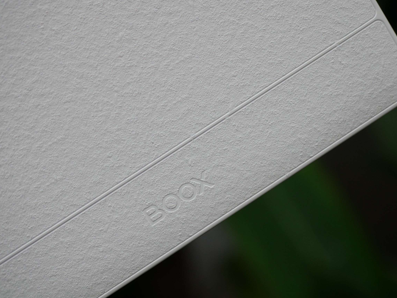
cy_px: 145
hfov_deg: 34.3
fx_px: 642
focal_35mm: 56
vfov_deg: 26.1
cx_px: 215
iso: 400
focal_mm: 25
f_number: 2.8
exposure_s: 1/400
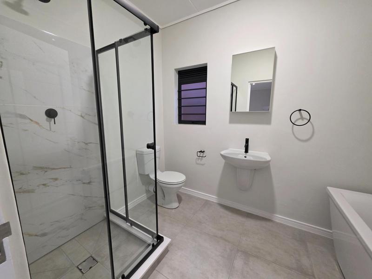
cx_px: 186
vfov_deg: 89.9
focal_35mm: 13
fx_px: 140
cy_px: 140
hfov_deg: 106.2
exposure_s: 1/200
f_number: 1.9
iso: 500
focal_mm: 2.2
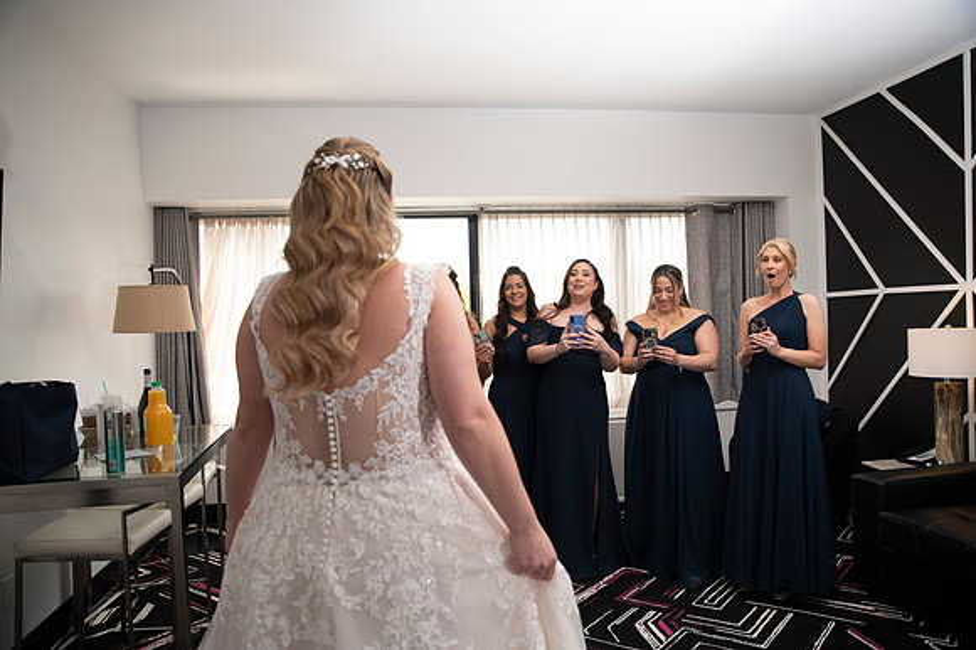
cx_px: 488
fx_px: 704
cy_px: 325
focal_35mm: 26
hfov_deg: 69.4
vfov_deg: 49.5
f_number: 2.8
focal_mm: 26
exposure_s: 1/1600
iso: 1600
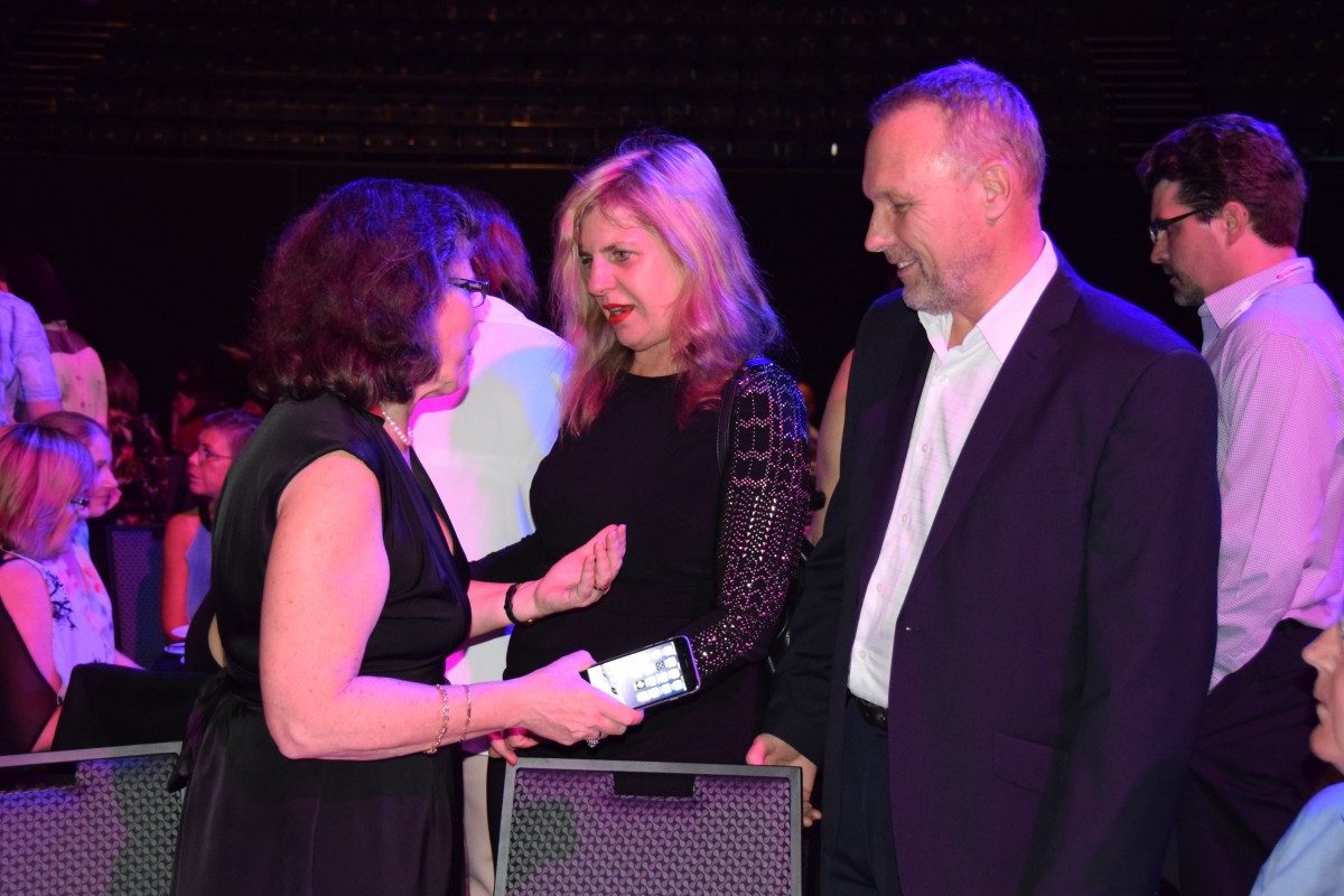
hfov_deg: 41.1
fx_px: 1792
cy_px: 448
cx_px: 672
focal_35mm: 48
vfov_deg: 28.1
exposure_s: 1/60
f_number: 4.2
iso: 3200
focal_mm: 32
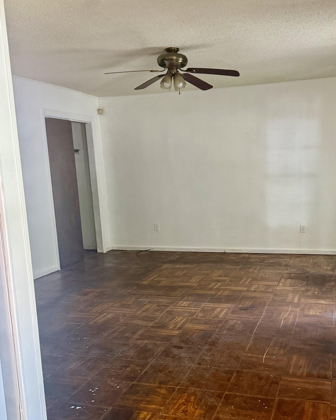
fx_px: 448
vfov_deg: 50.1
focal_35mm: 36
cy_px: 243
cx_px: 205
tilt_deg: -8.1
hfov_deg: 40.9
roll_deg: +2.3
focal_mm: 6.76
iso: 500
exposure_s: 1/60
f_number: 1.78
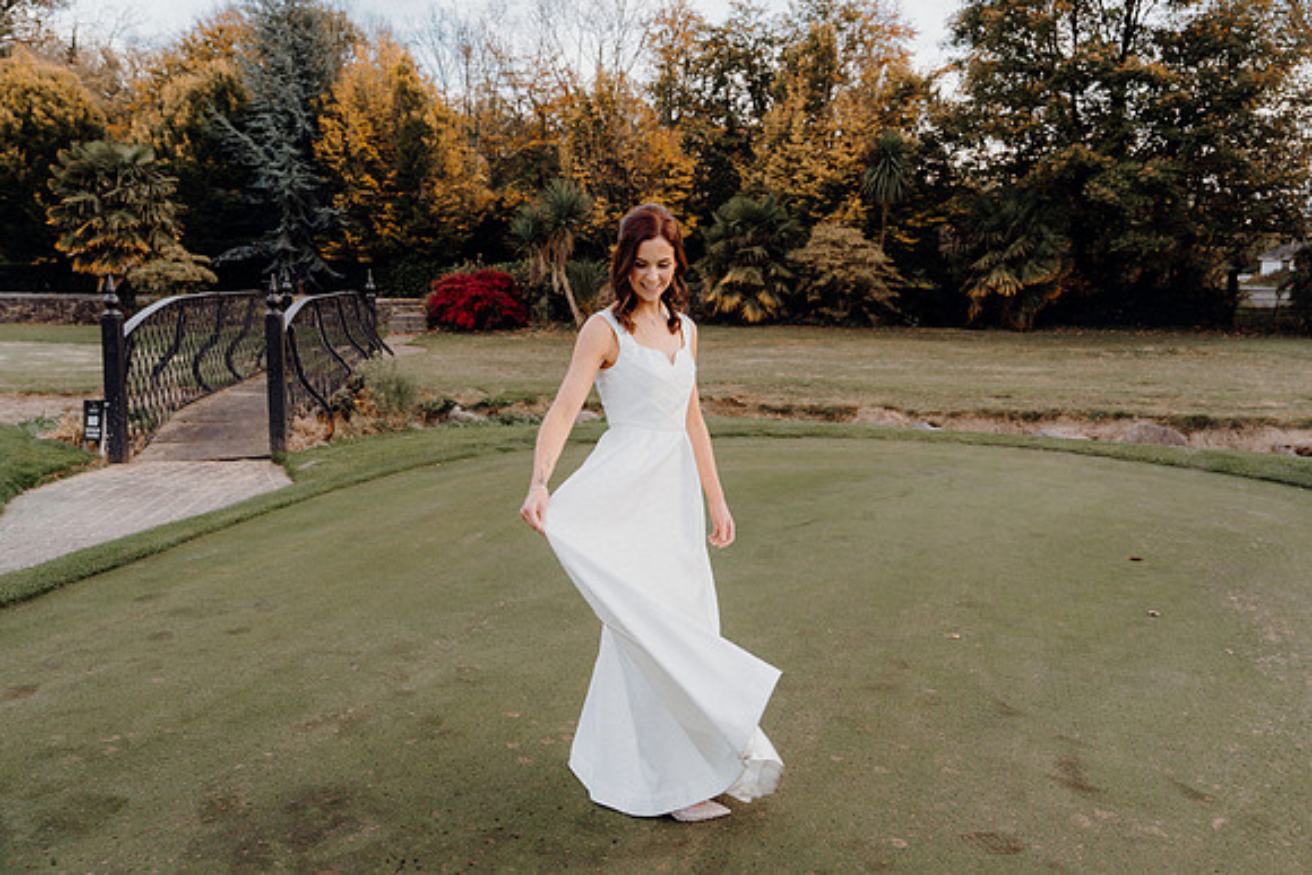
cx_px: 656
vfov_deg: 46.4
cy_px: 438
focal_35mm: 28
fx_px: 1021
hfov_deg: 65.5
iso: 320
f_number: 3.5
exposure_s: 1/400
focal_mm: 28
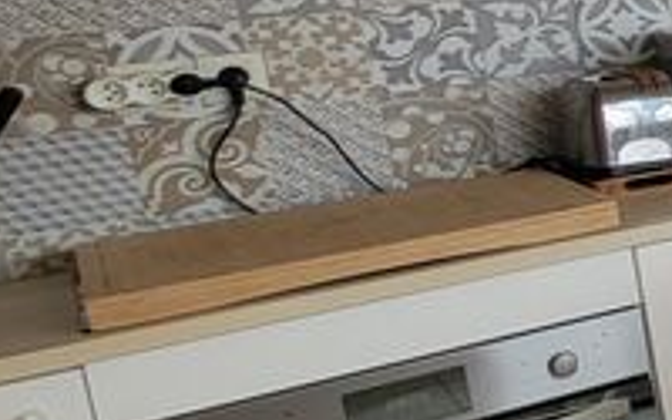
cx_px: 1609
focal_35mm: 69
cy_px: 67
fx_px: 1264
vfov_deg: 18.6
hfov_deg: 15.3
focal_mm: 2.2
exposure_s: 1/60
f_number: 2.2
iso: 100
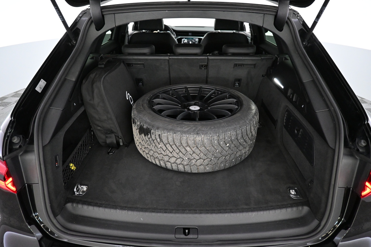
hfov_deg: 73.7
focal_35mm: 24
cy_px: 124
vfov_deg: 53.1
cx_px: 186
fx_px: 247
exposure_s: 1/80
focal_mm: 16
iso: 4000
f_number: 3.5
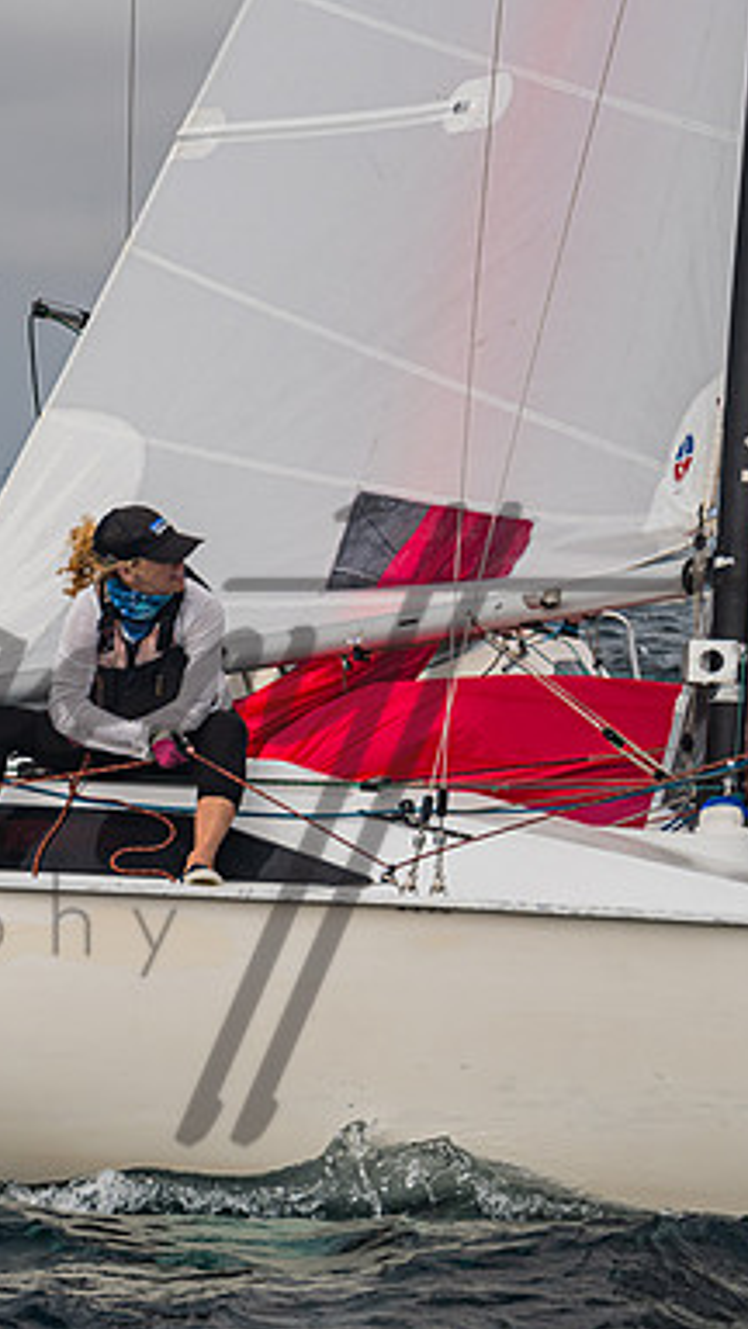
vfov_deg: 9.7
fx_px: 7828
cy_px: 609
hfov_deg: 5.5
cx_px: 166
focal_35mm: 222
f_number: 6.3
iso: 160
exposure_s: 1/640
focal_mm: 120
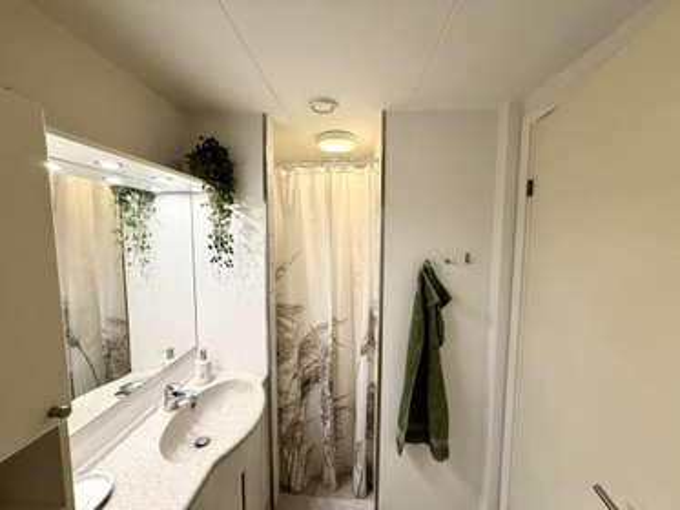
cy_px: 255
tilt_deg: -2.9
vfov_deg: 85.7
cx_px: 340
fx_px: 275
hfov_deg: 102.0
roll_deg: +0.8
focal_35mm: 14
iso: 200
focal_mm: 2.22
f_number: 2.2
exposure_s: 1/100
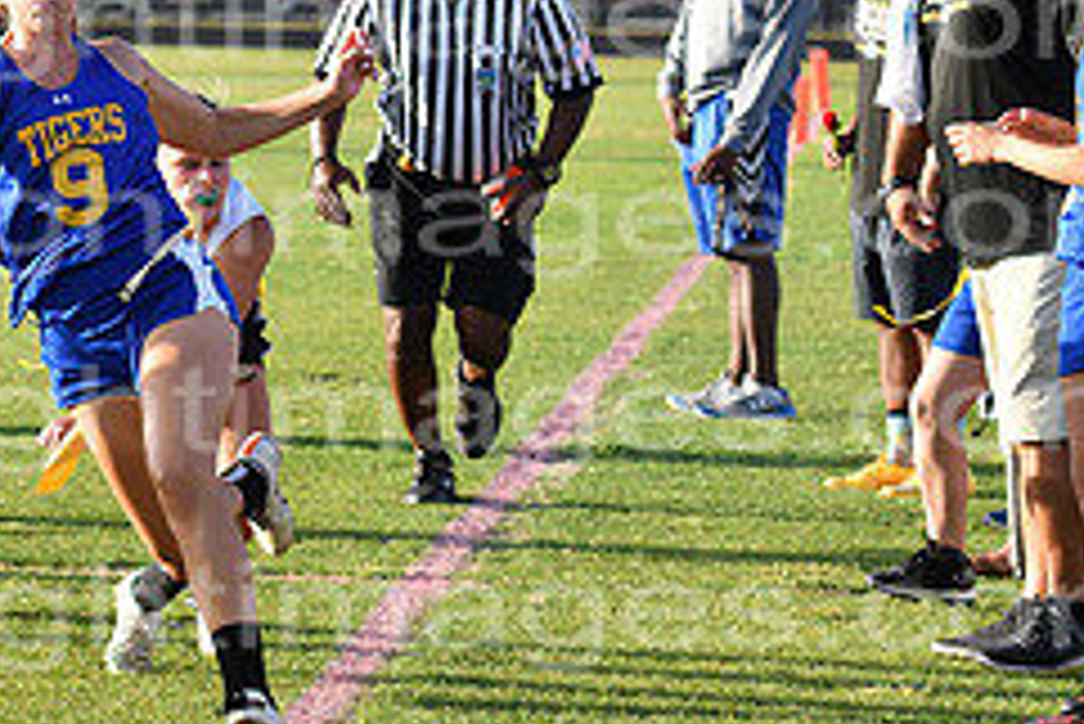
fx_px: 8496
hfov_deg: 7.3
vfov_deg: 4.9
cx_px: 162
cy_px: 322
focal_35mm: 282
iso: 400
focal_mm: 78
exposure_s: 1/2000
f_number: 4
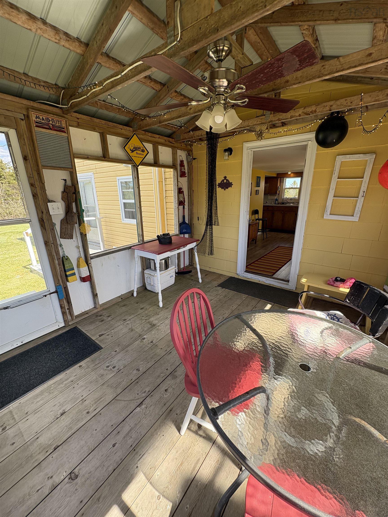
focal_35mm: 14
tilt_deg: -16.7
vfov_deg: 102.1
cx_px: 194
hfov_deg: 85.7
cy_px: 258
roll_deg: +0.5
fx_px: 209
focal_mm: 2.22
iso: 40
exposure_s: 1/143
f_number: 2.2
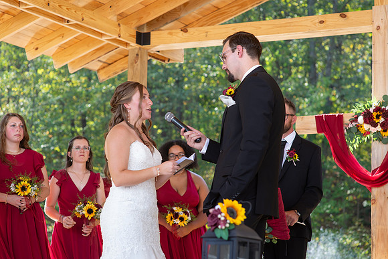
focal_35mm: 93
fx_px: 997
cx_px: 191
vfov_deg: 14.8
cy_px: 129
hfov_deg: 22.0
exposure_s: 1/250
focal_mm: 85
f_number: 5
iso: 400
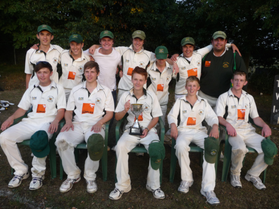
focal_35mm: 28
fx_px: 226
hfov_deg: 63.4
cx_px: 140
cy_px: 104
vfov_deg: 49.7
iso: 100
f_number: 3.3
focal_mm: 4.7
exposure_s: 1/160
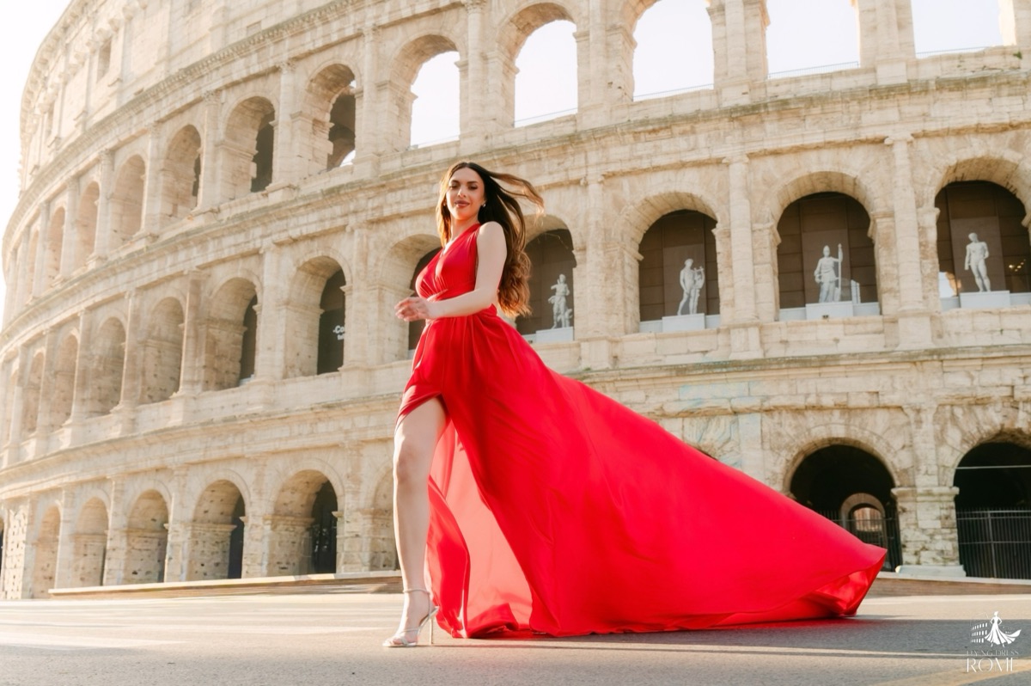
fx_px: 1002
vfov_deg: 37.8
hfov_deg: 54.5
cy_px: 343
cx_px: 516
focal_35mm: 35
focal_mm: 35
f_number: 8
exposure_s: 1/250
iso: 200
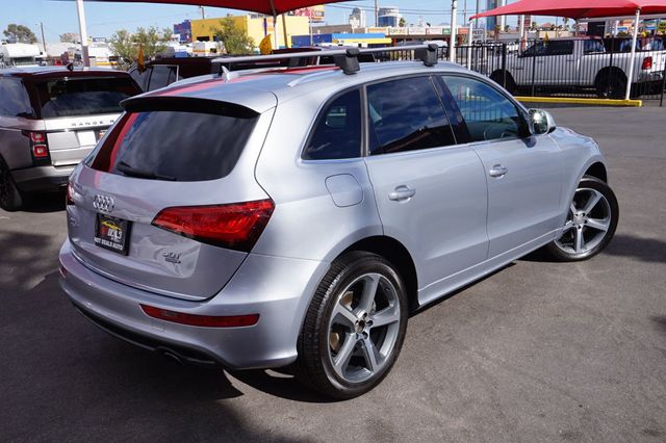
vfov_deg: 39.9
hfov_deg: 57.2
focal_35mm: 33
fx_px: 610
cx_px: 333
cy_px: 222
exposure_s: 1/100
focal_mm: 22
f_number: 14
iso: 100
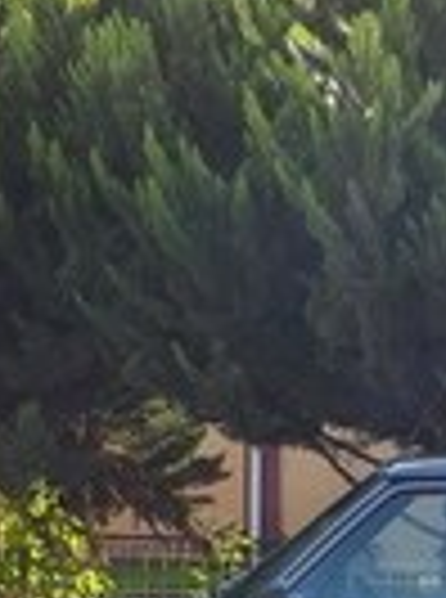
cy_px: 841
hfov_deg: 14.0
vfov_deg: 17.8
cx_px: 568
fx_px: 1743
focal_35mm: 101
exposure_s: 1/243
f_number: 1.9
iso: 40
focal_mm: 3.6
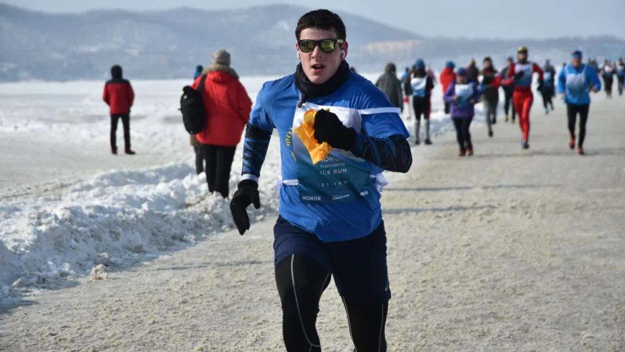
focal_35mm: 126
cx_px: 312
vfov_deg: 9.6
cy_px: 150
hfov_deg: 17.0
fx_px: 2088
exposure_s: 1/1000
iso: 200
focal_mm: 120
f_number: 8
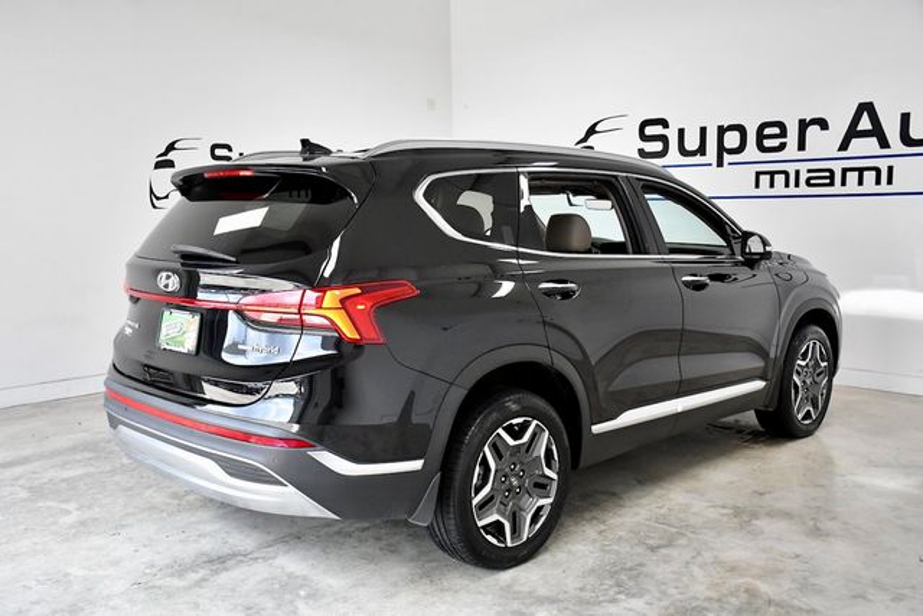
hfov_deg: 55.8
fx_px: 872
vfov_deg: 38.9
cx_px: 462
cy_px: 308
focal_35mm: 34
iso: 2500
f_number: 4.5
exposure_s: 1/1000
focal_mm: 23
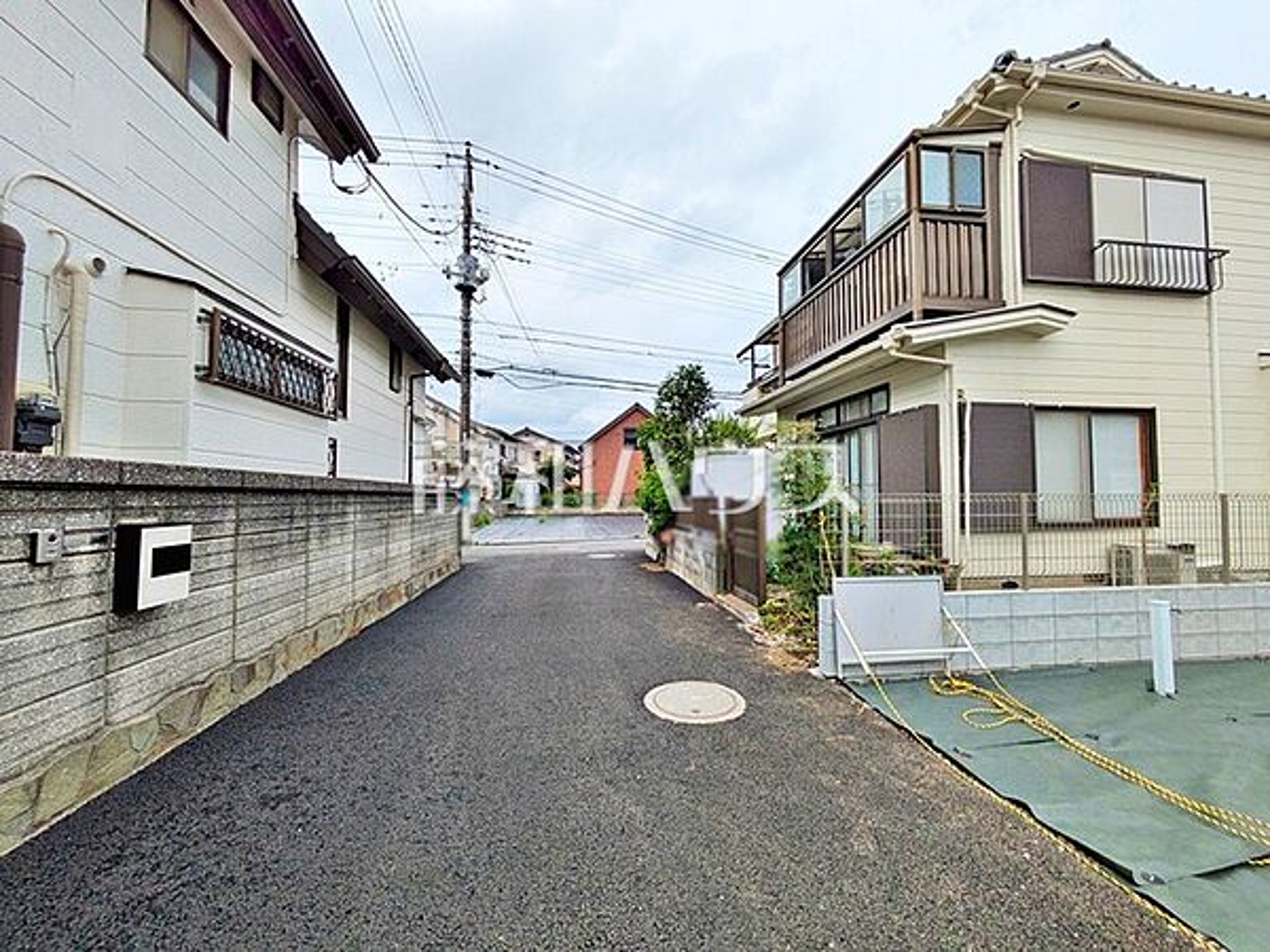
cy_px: 476
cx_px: 635
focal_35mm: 14
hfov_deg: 102.1
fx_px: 514
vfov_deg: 85.7
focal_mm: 1.83
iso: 50
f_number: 2.2
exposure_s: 1/703
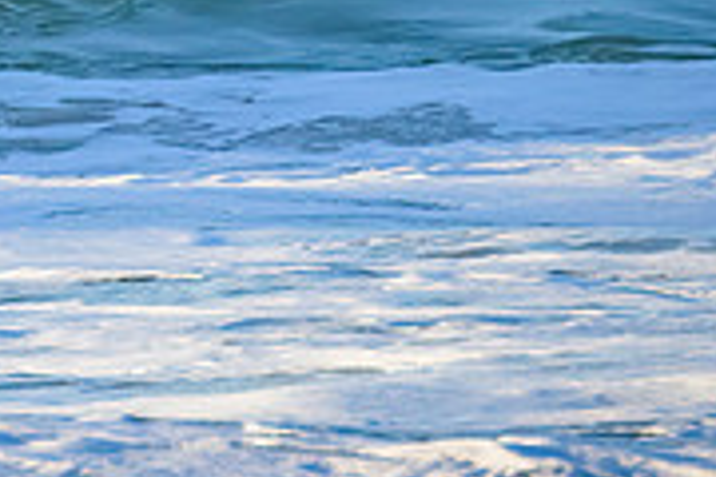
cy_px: -173
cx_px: -354
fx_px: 40431
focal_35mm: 2033
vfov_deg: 0.7
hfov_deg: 1.0
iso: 3200
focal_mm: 630
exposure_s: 1/1600
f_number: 11
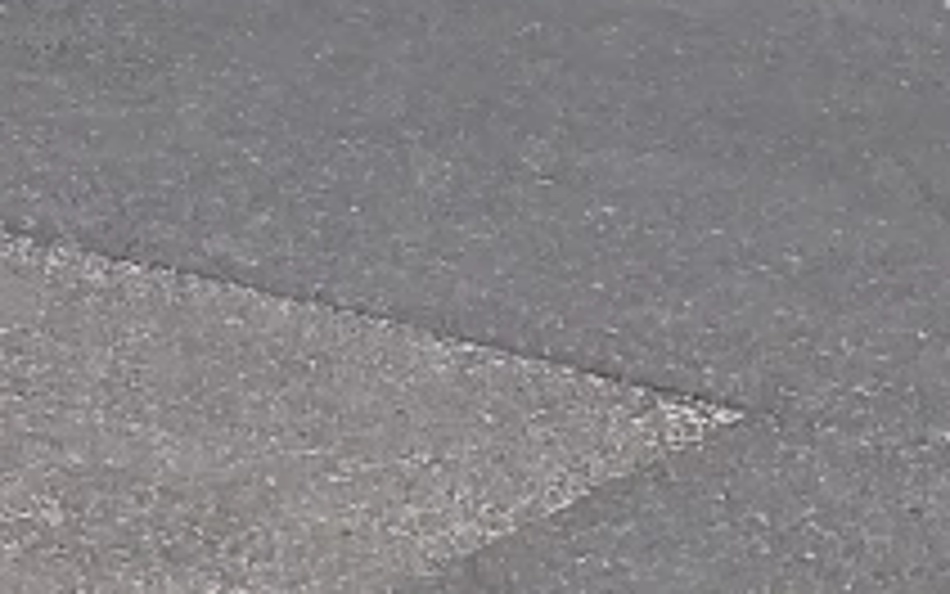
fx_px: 4377
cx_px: 477
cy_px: -1102
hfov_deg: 12.4
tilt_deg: +1.6
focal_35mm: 169
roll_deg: -1.6
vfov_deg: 7.1
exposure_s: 1/521
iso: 20
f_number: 1.8
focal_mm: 4
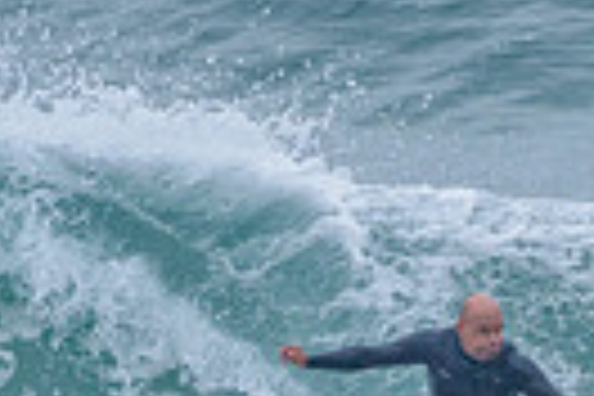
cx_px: 404
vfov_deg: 0.5
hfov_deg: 0.8
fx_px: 44563
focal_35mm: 2701
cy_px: 339
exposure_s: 1/2000
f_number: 5.6
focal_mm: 500
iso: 1400
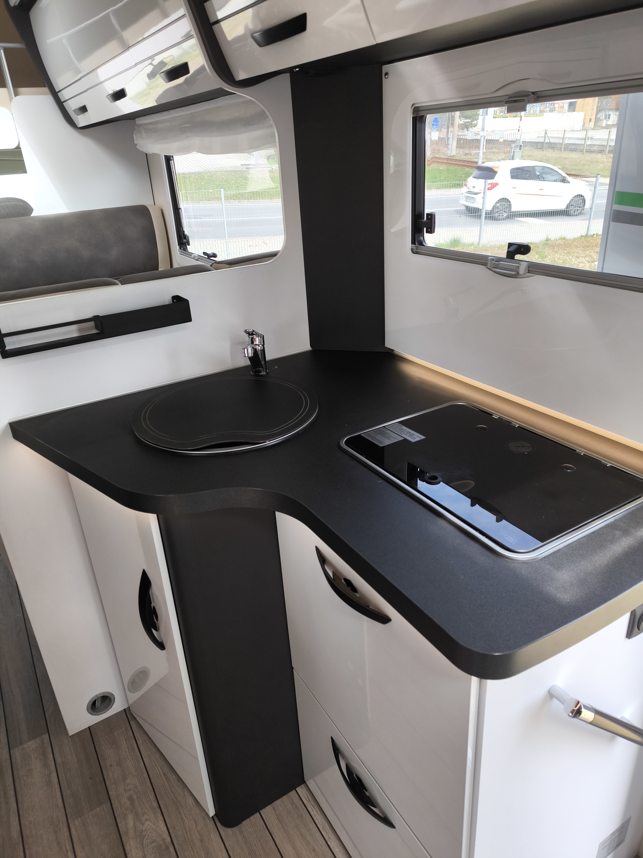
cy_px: 429
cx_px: 322
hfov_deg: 56.8
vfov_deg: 71.6
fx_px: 594
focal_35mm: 24
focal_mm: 6.92
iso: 50
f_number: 1.9
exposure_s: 1/224
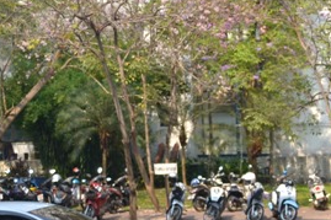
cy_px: 254
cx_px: 394
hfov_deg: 20.7
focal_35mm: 92
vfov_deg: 14.4
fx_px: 845
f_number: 4
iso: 400
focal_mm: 22
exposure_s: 1/1600
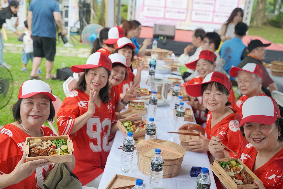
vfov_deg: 29.9
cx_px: 142
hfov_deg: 43.6
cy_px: 94
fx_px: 354
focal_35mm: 45
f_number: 4
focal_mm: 45
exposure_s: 1/160
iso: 400
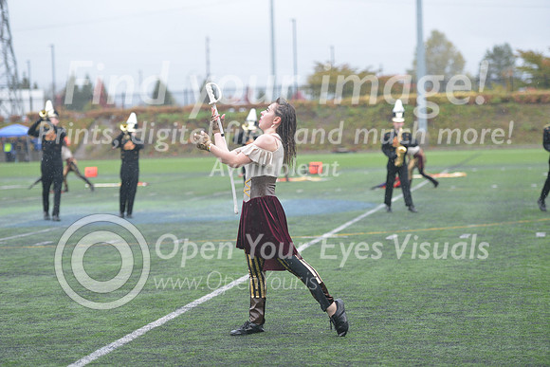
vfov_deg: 13.7
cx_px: 275
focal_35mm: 100
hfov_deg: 20.4
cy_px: 184
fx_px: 1528
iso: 1250
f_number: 2.8
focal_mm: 100
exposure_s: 1/1000
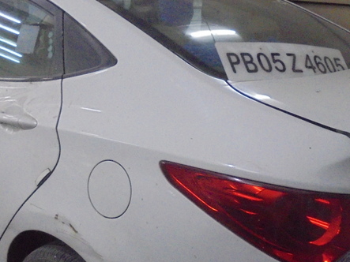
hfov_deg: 40.4
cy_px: 155
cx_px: 152
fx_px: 475
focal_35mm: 47
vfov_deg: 30.8
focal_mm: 4.6
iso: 800
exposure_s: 1/30
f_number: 3.5
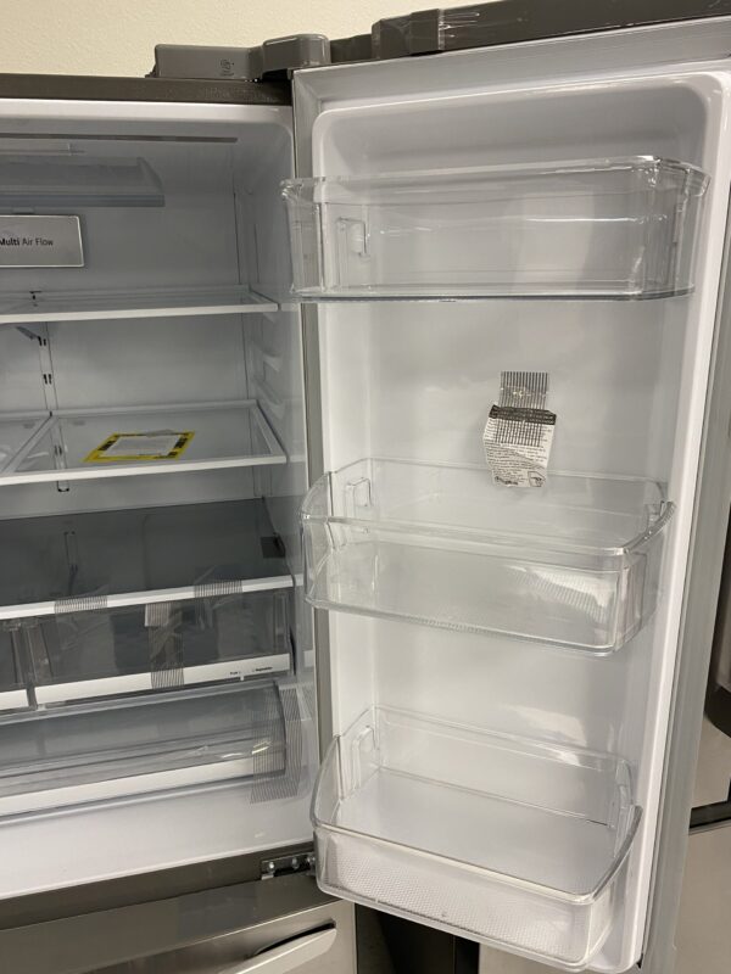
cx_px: 366
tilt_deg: -15.5
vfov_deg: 67.3
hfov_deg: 53.1
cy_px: 487
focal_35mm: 26
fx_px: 732
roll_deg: +0.9
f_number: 1.8
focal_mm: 4.25
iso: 100
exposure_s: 1/64
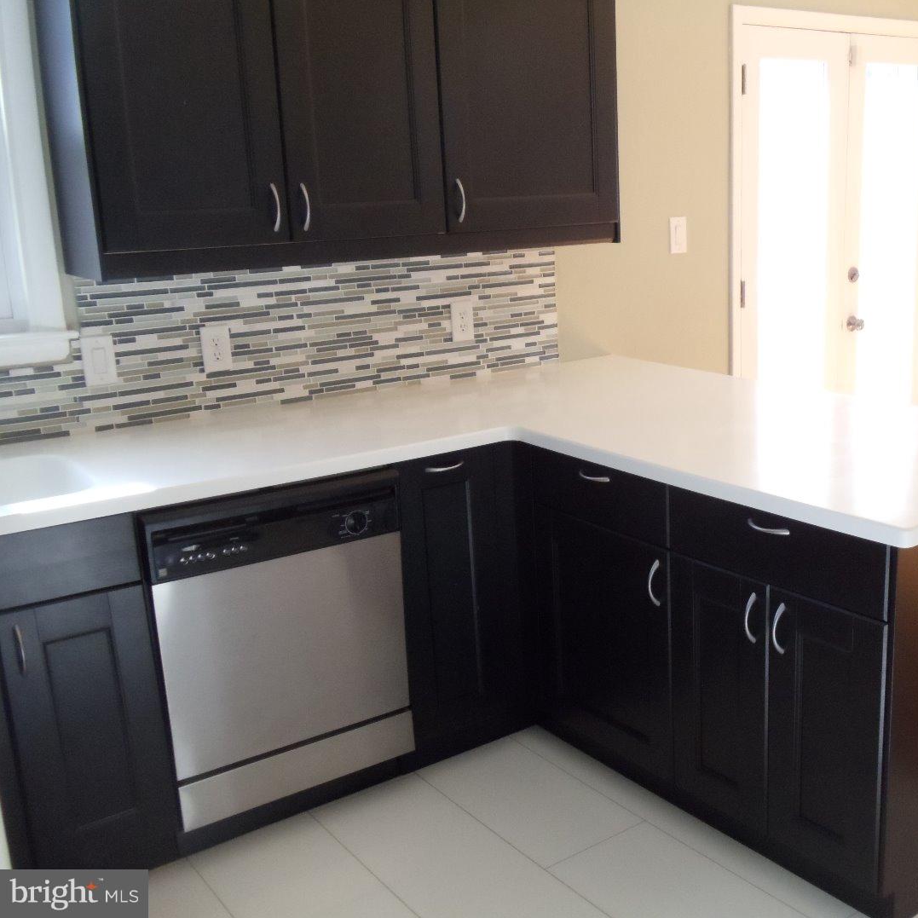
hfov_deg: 32.5
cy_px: 459
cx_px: 613
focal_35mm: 52
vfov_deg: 32.8
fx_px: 1560
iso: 400
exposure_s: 1/60
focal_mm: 6
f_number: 3.5
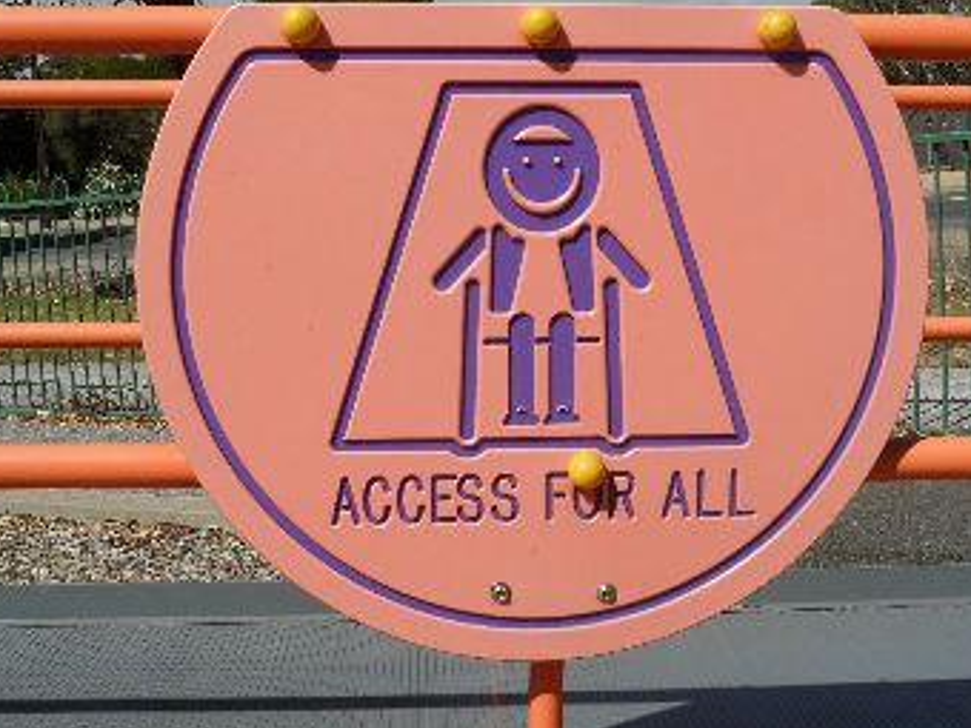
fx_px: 1318
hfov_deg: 40.4
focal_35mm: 47
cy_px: 371
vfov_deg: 30.9
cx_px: 528
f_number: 5.2
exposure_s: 1/750
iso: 80
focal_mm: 6.5
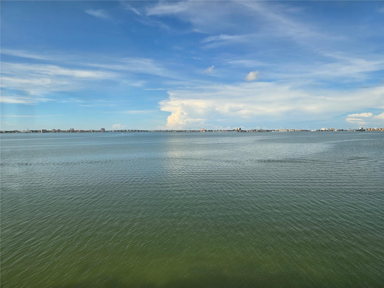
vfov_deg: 58.9
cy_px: 144
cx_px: 192
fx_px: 255
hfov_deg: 73.9
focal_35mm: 23
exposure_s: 1/655
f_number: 1.7
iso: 12
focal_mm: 6.3
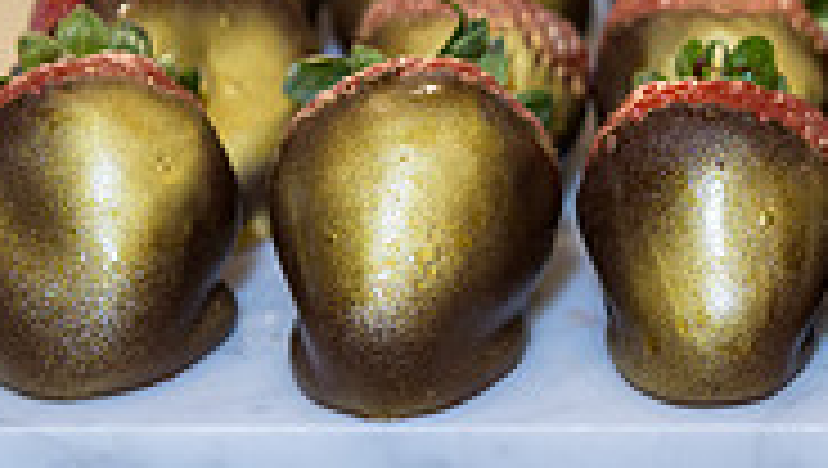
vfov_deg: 7.4
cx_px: 1022
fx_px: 3627
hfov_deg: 12.7
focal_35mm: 165
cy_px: 191
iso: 400
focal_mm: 50
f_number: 3.2
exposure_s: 1/125
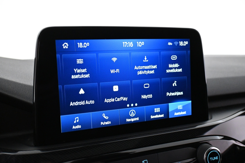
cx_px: 122
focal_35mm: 32
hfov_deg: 58.3
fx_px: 219
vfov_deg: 40.8
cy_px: 82
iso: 4000
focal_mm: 21.5
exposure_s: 1/60
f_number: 4
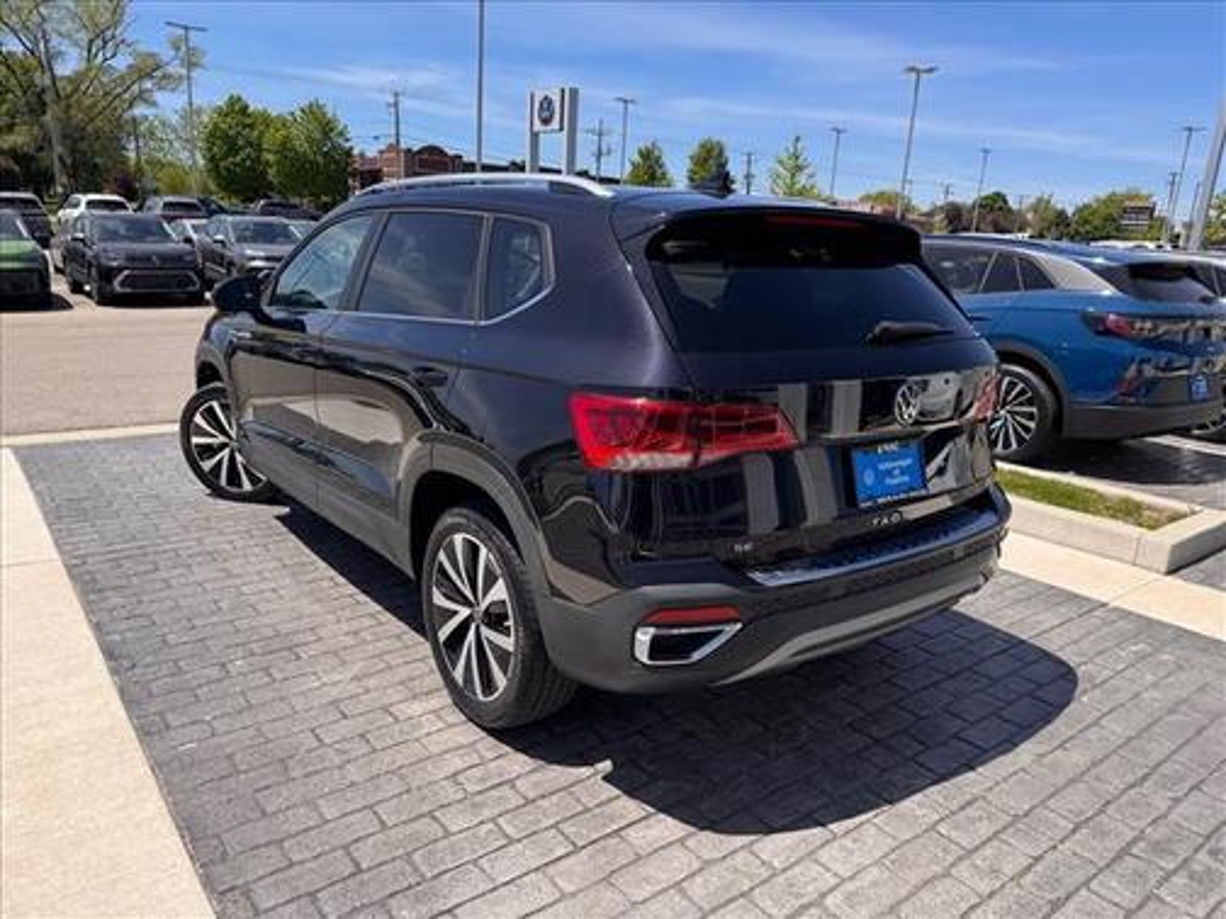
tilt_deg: -15.2
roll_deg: -3.3
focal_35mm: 24
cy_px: 460
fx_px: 850
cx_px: 613
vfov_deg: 56.8
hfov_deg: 71.6
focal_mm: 6.76
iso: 80
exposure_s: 1/3413
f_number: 1.78
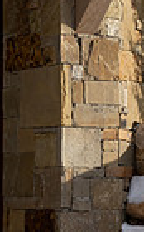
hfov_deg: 6.3
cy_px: 150
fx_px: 1185
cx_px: 440
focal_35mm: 188
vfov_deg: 11.2
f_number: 6.3
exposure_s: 1/640
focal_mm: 35
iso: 160
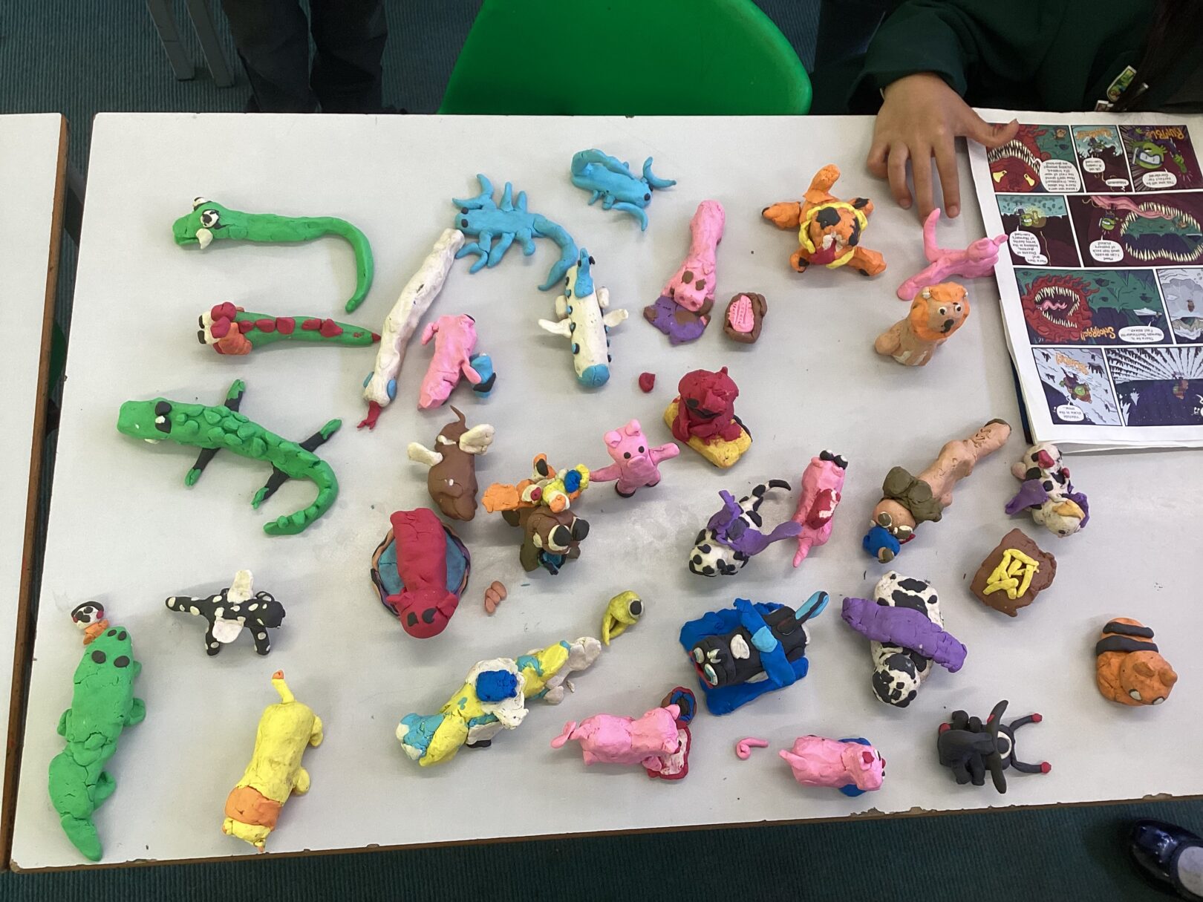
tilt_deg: -70.1
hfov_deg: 58.4
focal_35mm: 31
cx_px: 602
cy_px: 451
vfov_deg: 45.4
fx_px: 1077
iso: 64
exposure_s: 1/100
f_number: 2.4
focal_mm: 3.3
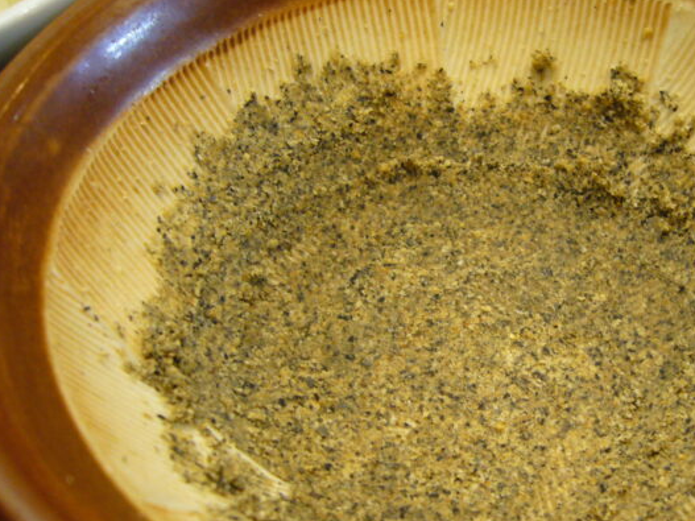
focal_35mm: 51
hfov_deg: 36.9
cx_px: 491
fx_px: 1024
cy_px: 302
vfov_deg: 28.5
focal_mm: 5.8
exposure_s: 1/8
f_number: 2.8
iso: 200
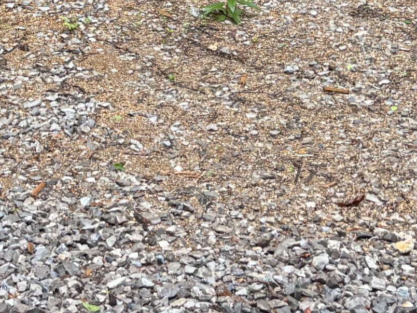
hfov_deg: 19.5
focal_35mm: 97
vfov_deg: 14.0
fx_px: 1169
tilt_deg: -9.5
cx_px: -30
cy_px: -194
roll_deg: -1.4
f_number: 1.6
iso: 40
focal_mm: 5.96
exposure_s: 1/238
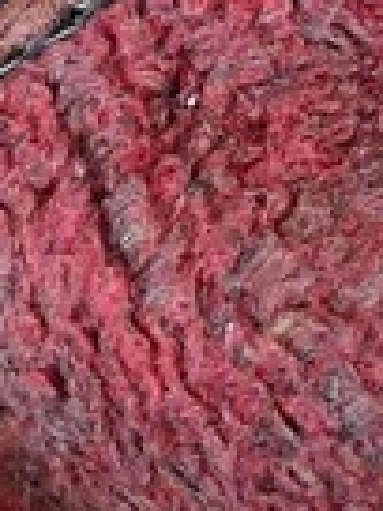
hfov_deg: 9.4
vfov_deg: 12.0
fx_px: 2301
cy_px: -308
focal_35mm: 156
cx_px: 402
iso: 125
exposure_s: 1/50
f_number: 1.8
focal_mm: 5.54
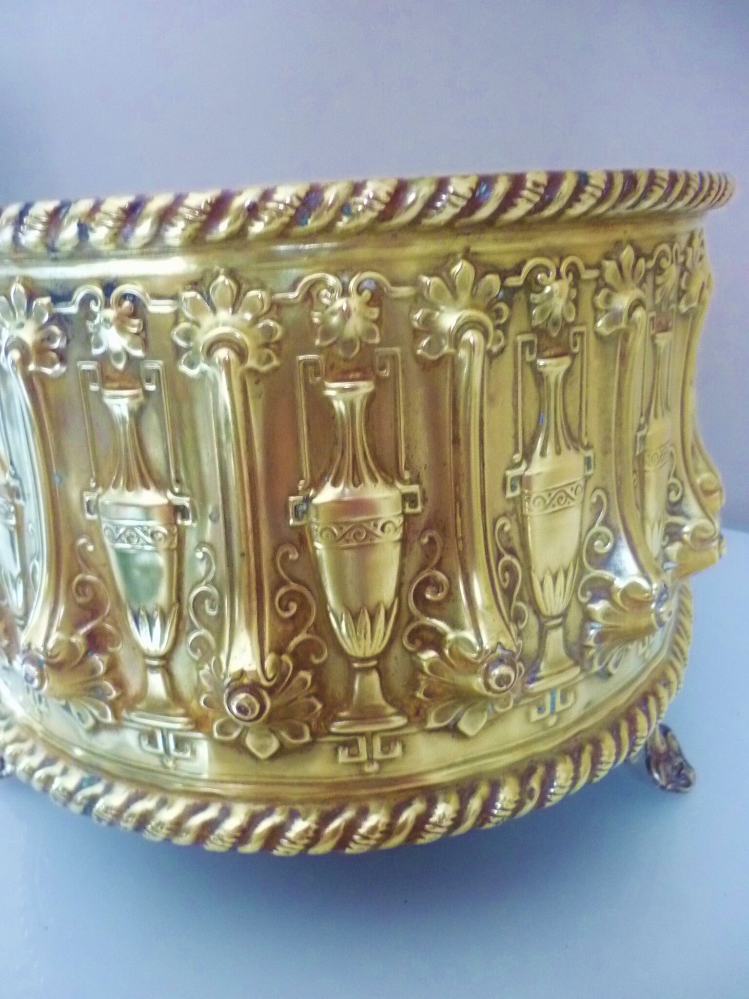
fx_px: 952
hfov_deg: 42.9
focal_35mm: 33
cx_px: 374
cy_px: 500
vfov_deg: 55.4
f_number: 2.8
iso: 400
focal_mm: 5.5
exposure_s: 1/20
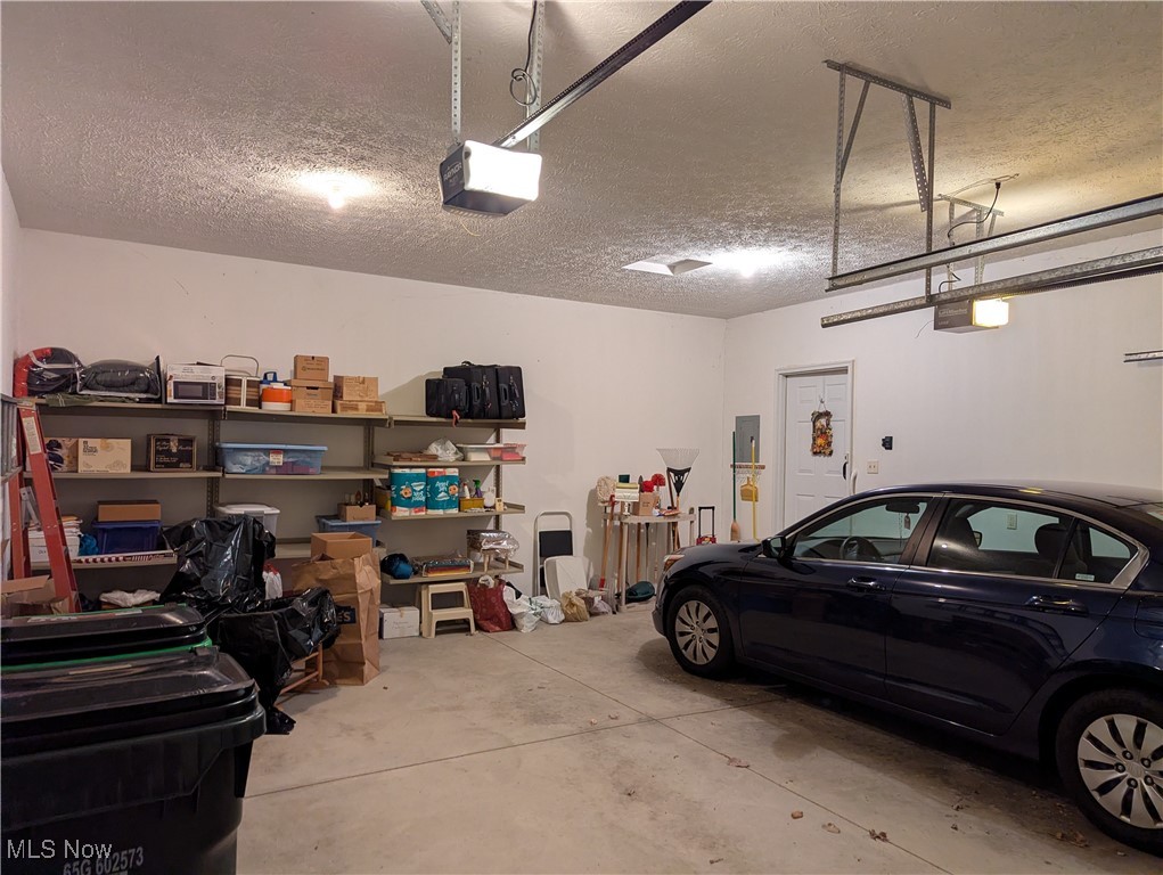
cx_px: 582
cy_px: 438
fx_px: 807
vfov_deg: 56.9
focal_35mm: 24
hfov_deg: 71.5
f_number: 1.85
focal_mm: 6.81
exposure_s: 1/60
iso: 213
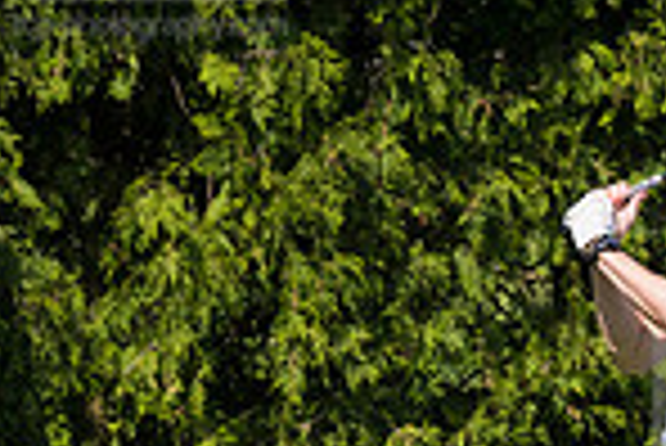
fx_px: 21721
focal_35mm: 1173
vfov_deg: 1.2
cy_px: 500
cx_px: 788
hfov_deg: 1.8
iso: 320
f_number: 5.6
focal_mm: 200
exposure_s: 1/1600
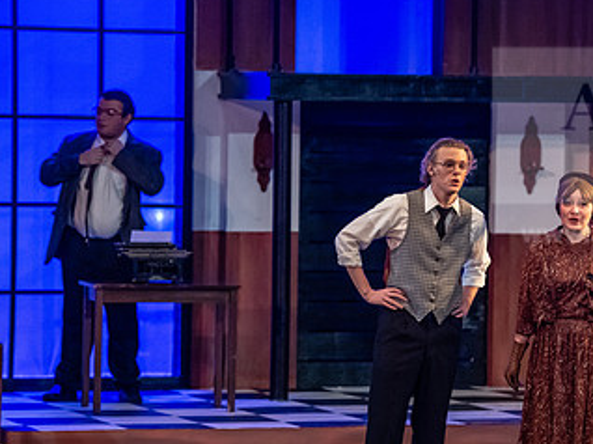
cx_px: 436
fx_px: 4057
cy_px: 273
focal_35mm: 237
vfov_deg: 6.3
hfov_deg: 8.4
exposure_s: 1/200
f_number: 3.2
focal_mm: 135
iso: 4000
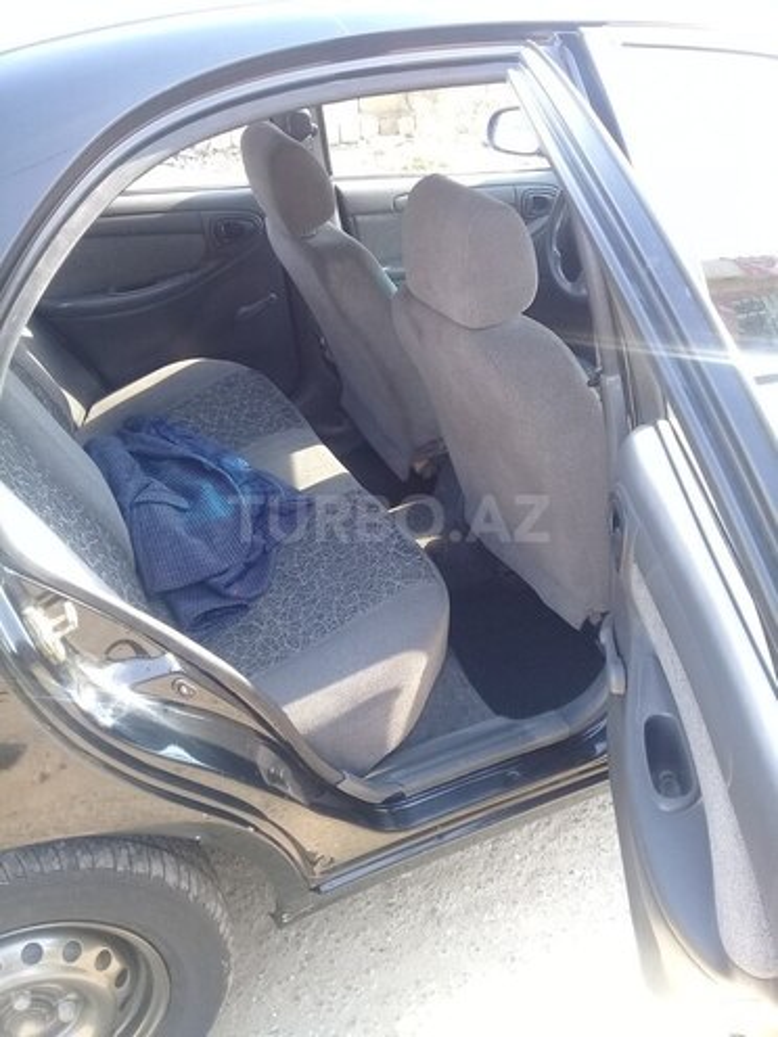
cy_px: 518
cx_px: 389
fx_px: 929
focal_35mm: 31
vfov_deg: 58.4
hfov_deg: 45.4
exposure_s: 1/60
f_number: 2.2
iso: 50
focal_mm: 3.3
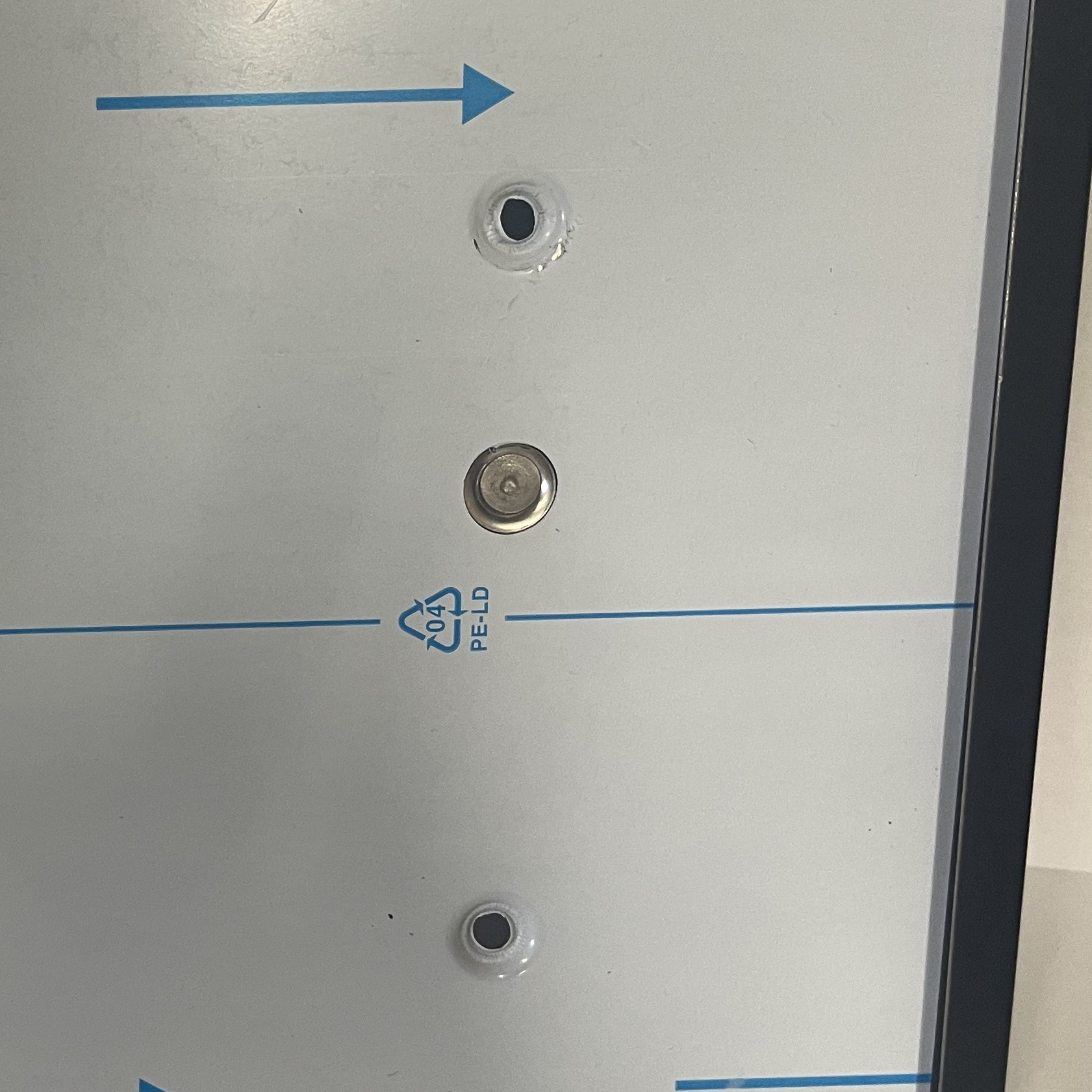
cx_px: -32
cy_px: 537
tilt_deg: -40.5
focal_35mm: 53
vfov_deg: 32.2
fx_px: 1892
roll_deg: +1.0
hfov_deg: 29.7
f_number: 1.6
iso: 125
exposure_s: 1/50
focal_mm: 5.1
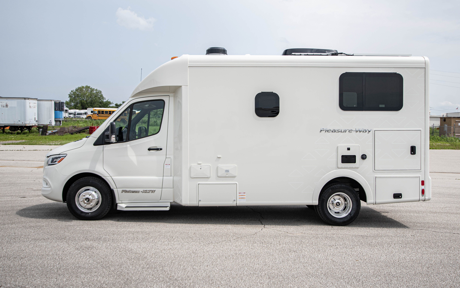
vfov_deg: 37.3
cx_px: 242
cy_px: 139
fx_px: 426
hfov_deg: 56.7
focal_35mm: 34
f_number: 4
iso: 100
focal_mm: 20
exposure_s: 1/1000
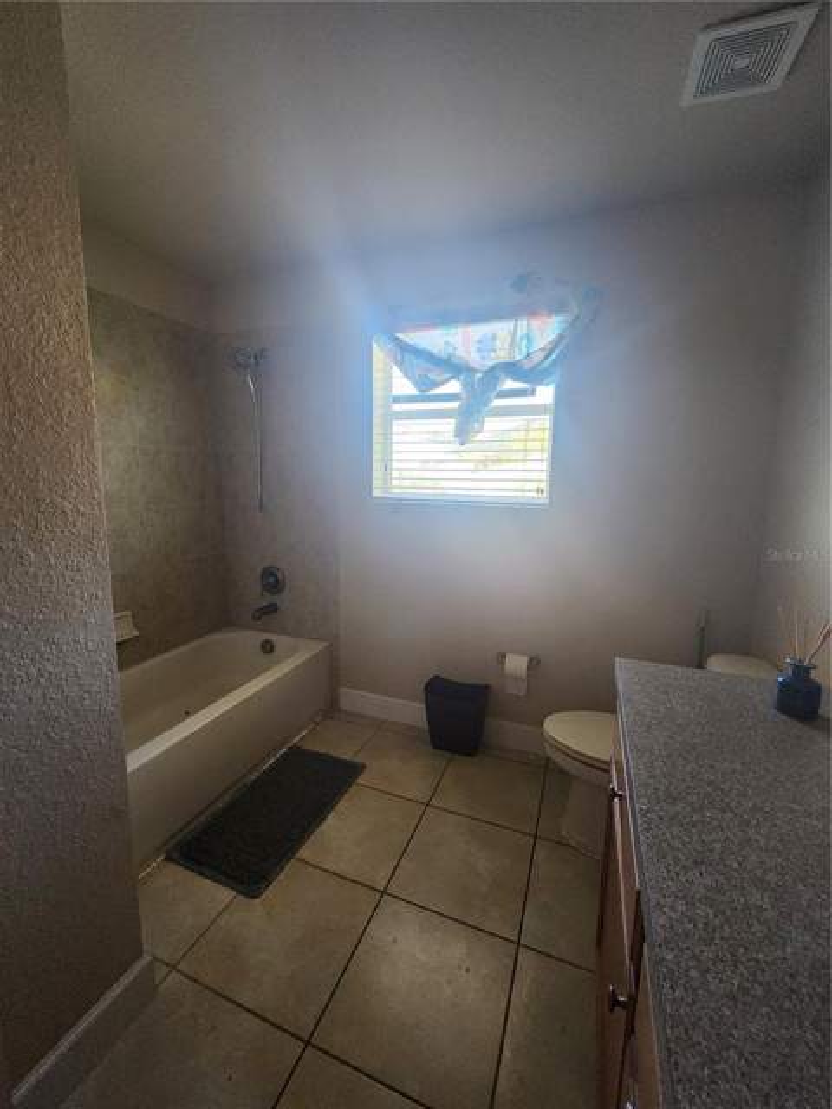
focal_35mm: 13
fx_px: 417
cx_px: 416
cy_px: 554
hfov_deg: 89.9
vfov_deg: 106.2
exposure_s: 1/60
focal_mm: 2.2
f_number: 2.2
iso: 400
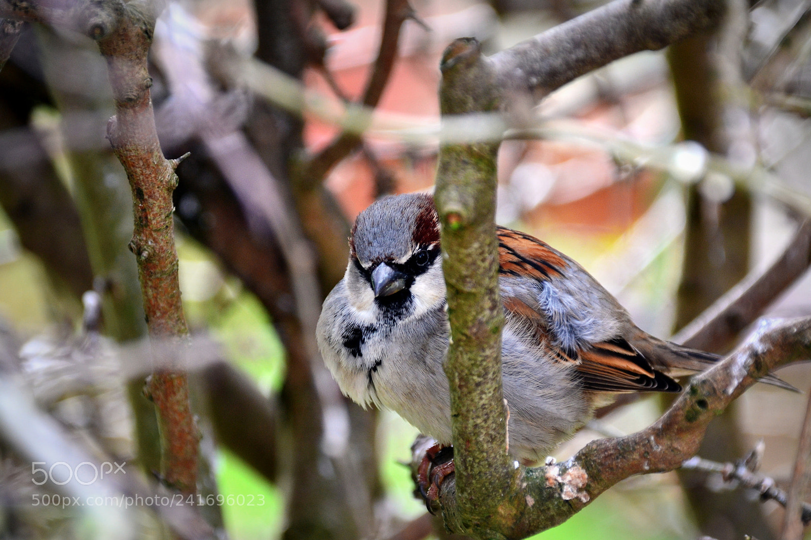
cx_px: 406
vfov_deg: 3.1
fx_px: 10135
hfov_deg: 4.6
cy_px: 270
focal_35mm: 450
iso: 640
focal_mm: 300
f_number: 7.1
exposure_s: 1/30
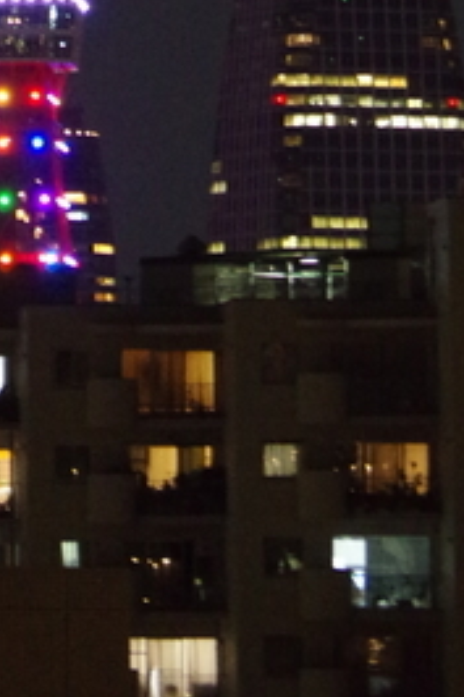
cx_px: -1
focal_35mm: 607
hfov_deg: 2.3
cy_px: -335
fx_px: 11750
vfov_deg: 3.4
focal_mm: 135
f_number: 5.6
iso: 6400
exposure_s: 1/13
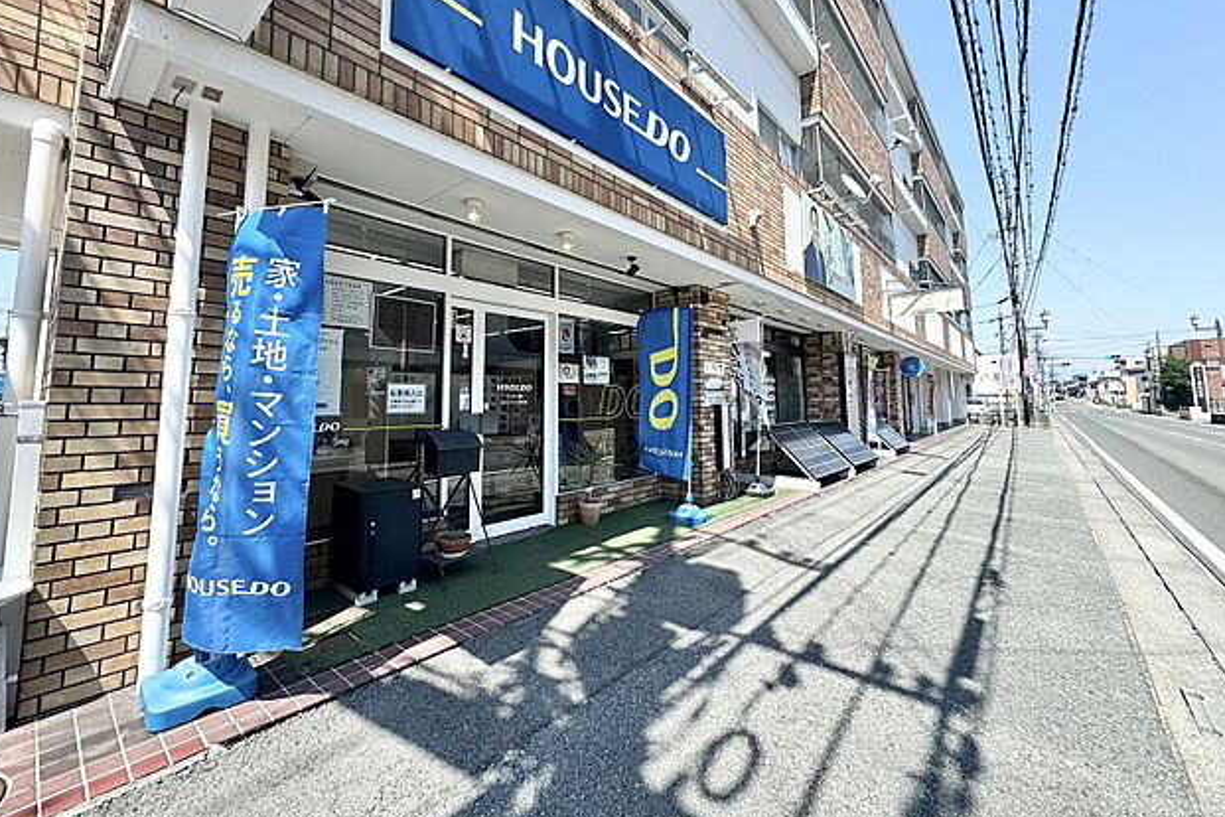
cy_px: 354
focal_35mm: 15
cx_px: 602
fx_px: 510
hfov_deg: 100.4
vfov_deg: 76.9
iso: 40
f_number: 2.2
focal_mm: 2.22
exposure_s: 1/578
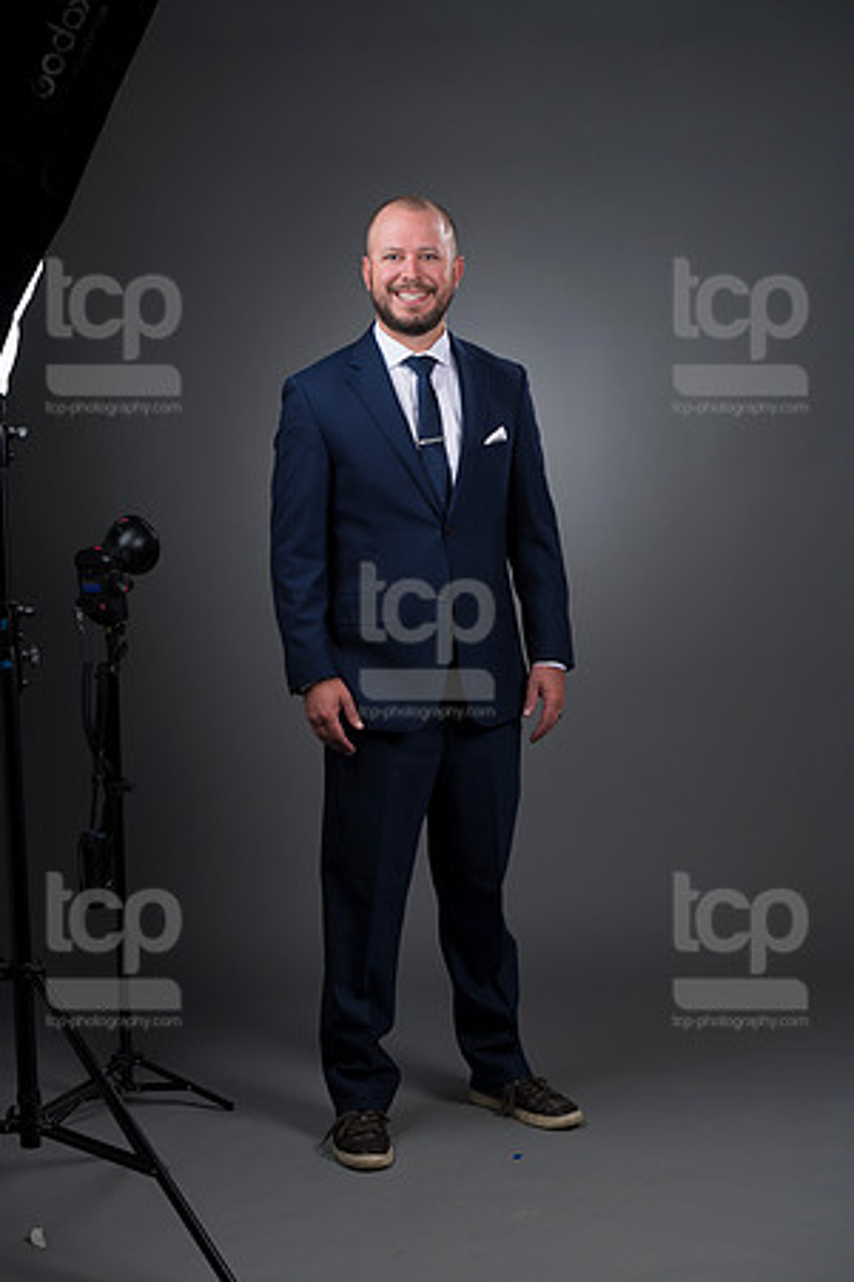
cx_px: 427
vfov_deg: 25.4
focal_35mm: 80
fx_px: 2846
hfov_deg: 17.1
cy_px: 641
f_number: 5.6
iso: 160
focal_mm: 80
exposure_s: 1/250
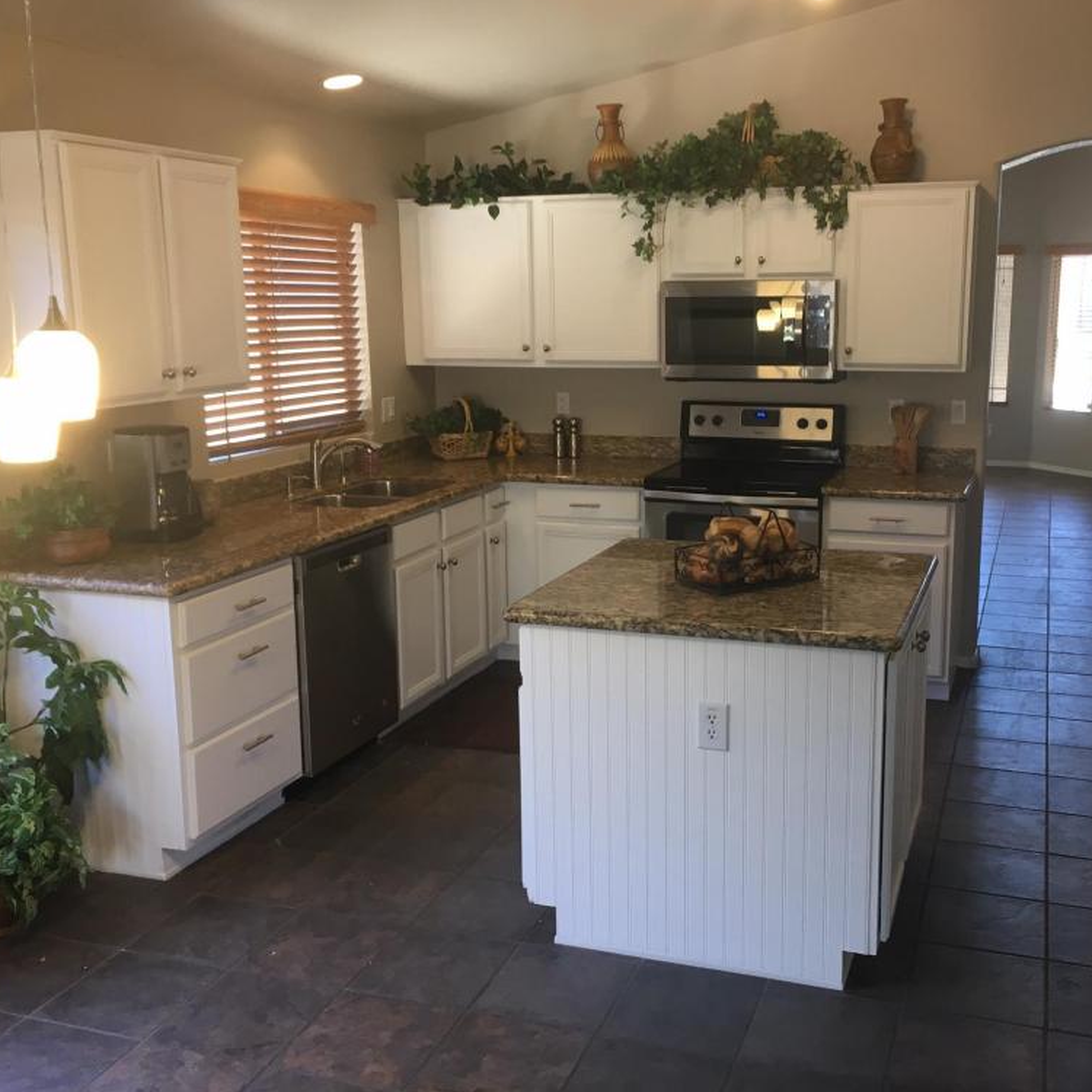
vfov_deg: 47.2
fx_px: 1249
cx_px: 639
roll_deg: +0.2
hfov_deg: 47.0
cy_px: 536
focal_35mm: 35
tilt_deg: -11.6
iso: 50
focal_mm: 4.15
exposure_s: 1/30
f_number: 2.2
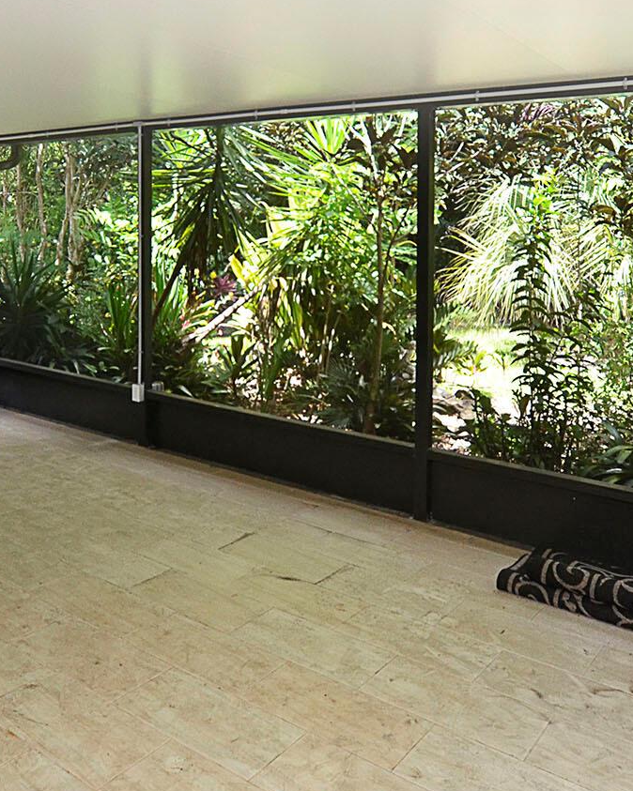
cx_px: 295
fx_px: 703
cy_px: 373
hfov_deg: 48.5
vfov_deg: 58.7
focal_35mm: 30
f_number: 6.3
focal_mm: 10
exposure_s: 1/100
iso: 640
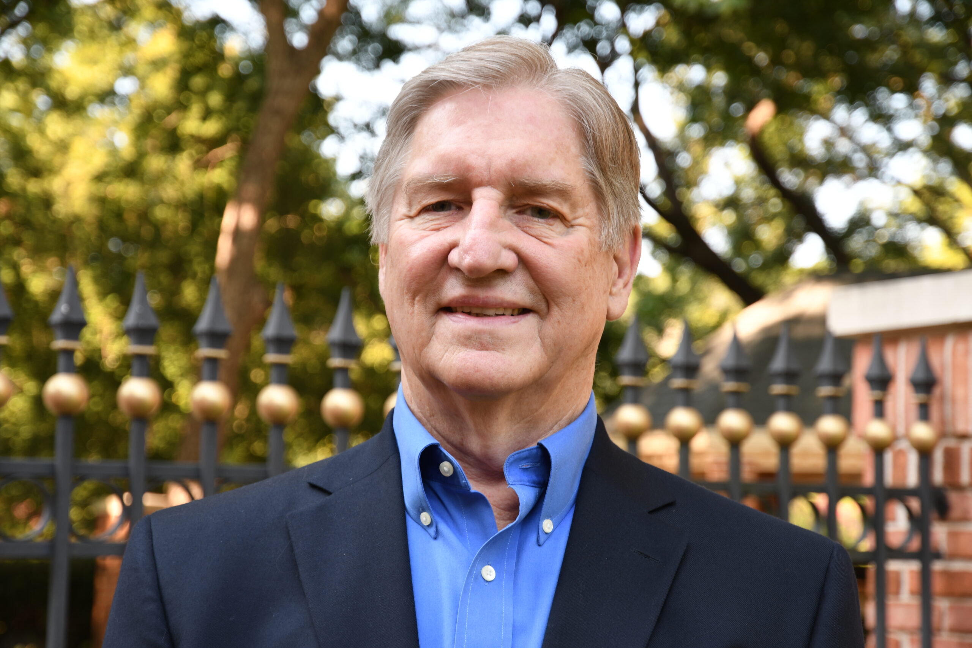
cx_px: 486
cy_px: 324
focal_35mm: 84
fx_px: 2268
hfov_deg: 24.2
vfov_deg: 16.3
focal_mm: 56
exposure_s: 1/40
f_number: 5.3
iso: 100
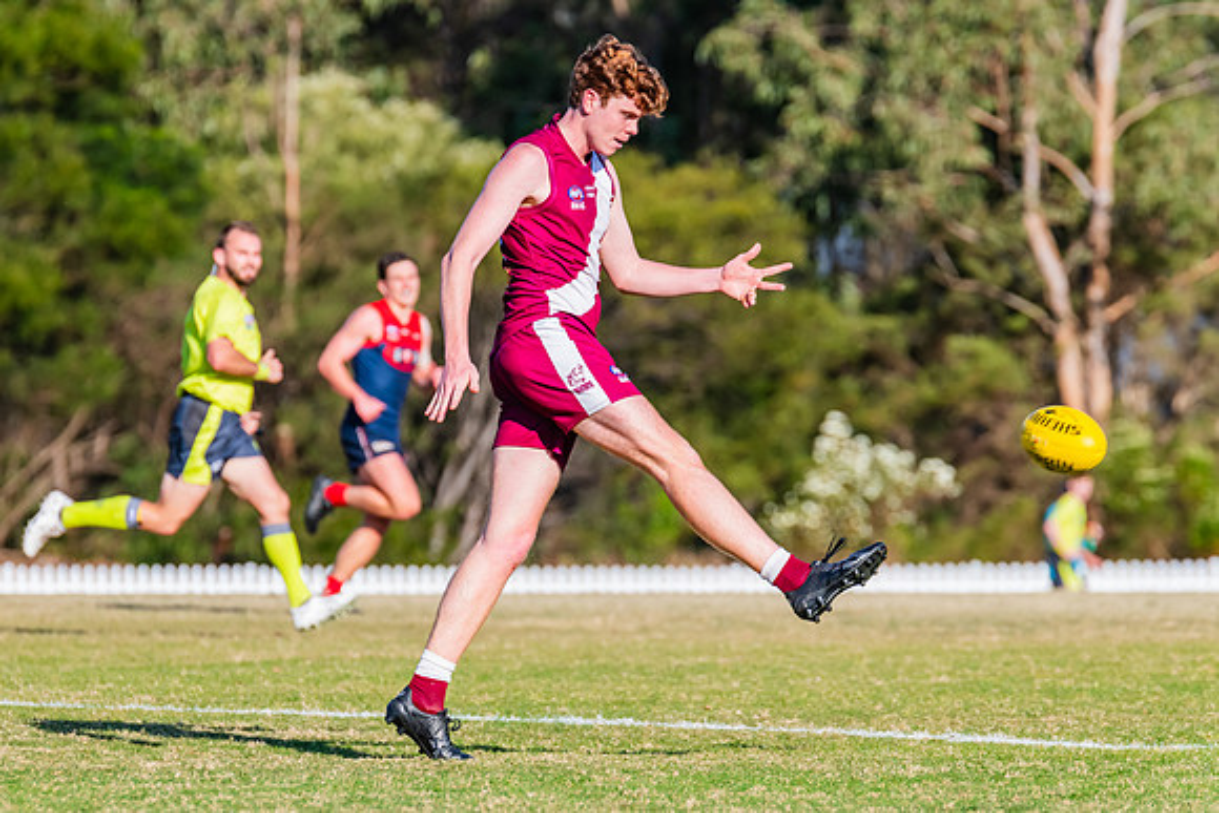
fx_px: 14503
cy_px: 442
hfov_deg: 4.8
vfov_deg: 3.2
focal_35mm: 428
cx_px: 557
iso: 800
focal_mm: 380
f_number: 9
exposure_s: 1/1600
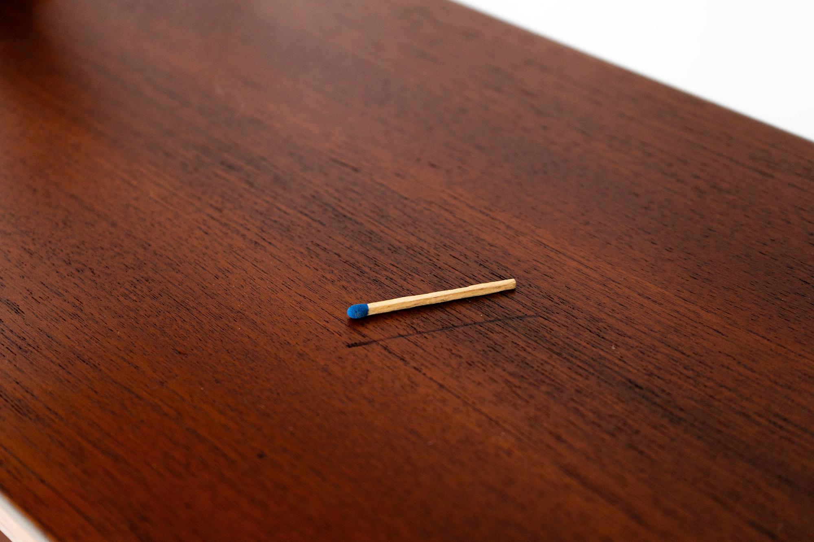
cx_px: 407
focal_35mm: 48
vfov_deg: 28.1
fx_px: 1085
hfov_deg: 41.1
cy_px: 271
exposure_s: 1/30
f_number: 5
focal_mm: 48
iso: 500
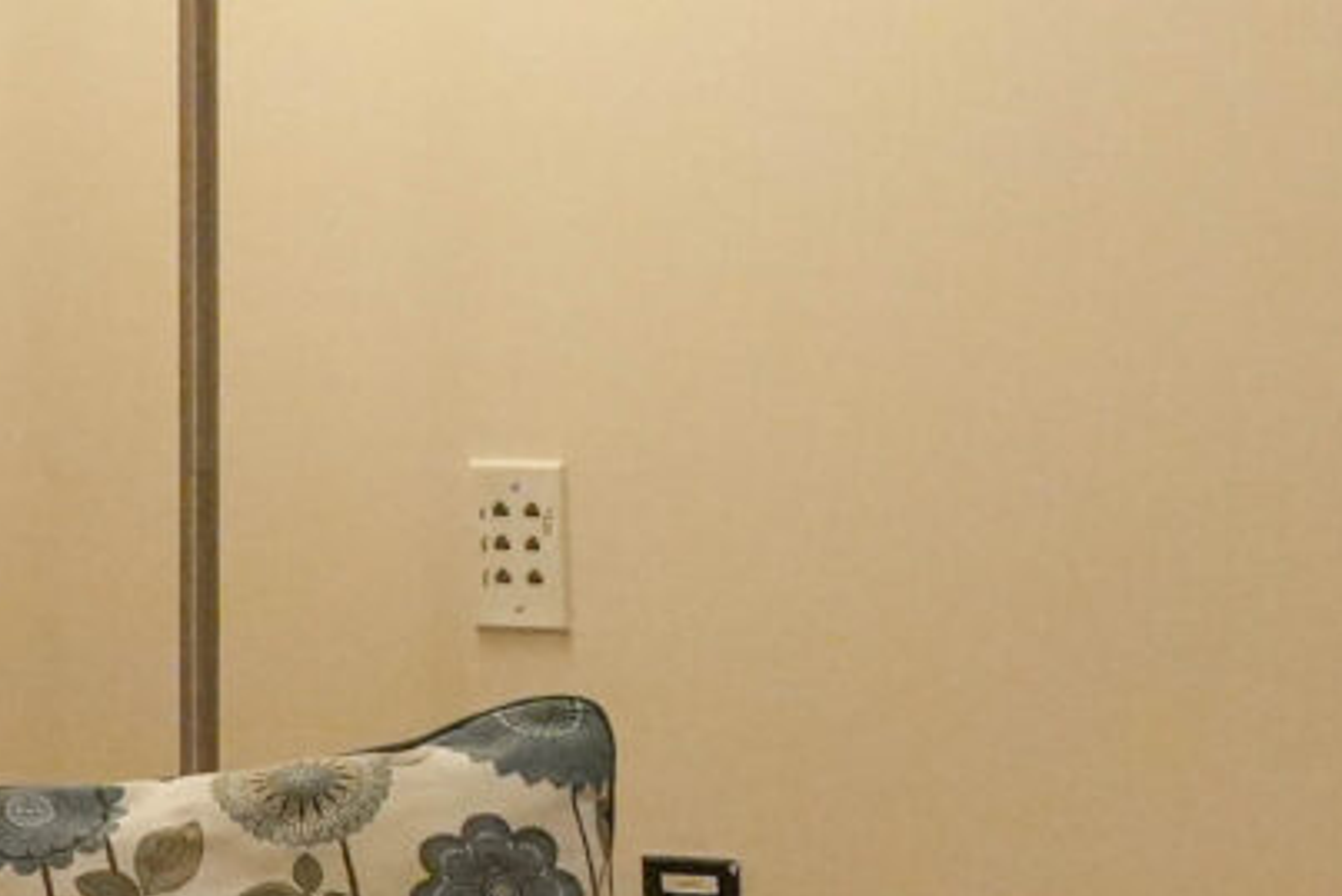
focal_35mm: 178
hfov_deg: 11.5
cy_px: 708
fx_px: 6637
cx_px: 799
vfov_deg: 7.7
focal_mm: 28
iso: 6400
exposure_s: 1/125
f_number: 5
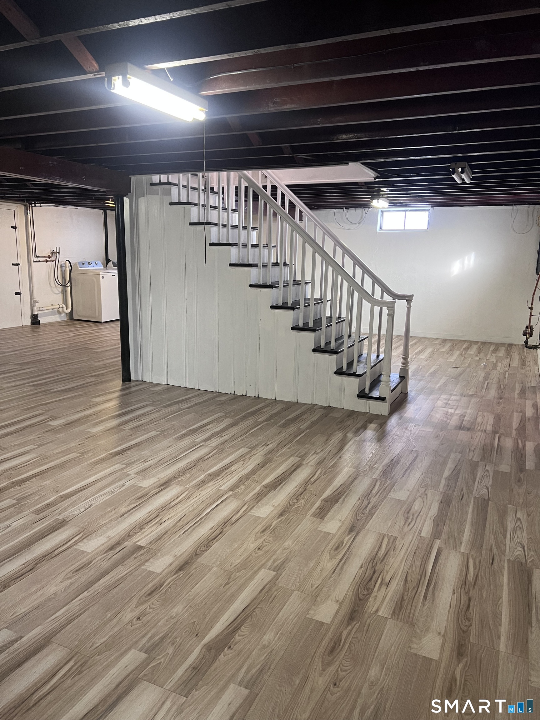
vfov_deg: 67.3
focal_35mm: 26
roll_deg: -0.5
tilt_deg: -11.2
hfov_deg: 53.1
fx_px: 541
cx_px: 270
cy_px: 360
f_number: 1.5
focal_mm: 5.7
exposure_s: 1/60
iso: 400
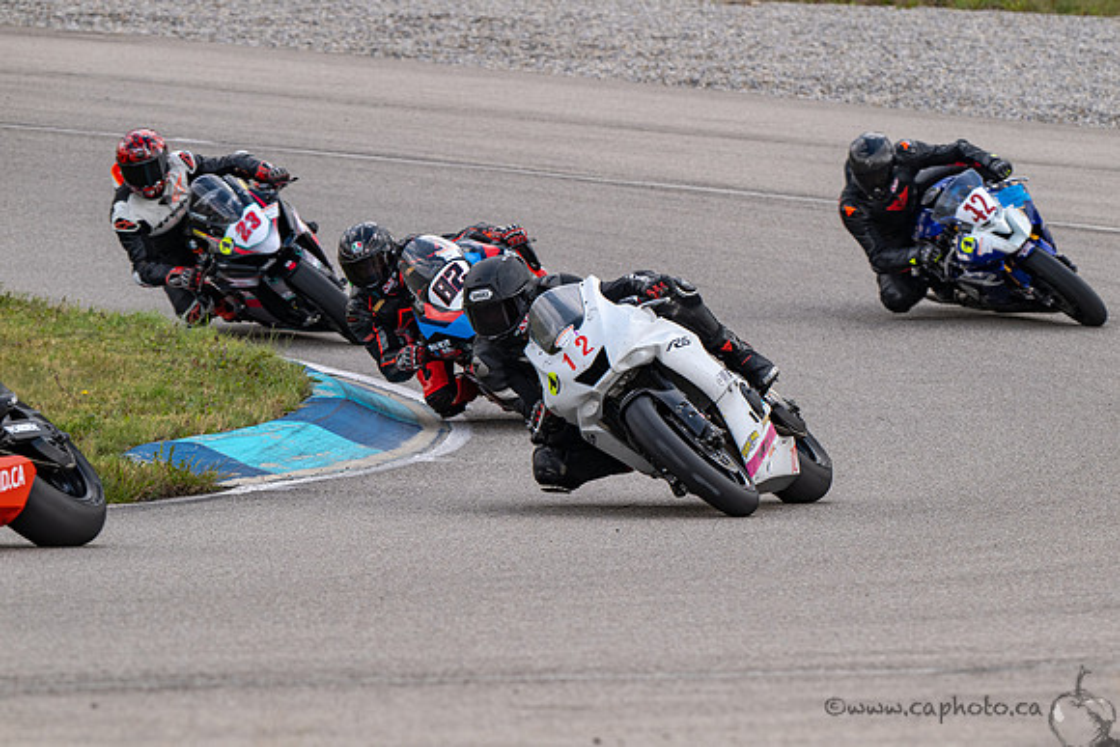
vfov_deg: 4.0
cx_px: 623
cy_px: 415
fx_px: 10727
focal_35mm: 345
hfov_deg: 6.0
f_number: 9
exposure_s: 1/800
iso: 560
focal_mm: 310
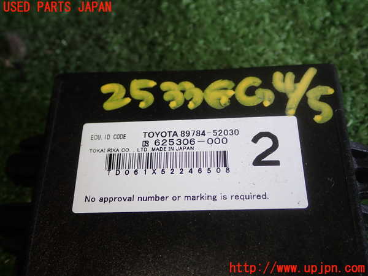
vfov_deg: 32.9
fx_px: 468
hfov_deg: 42.9
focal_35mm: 44
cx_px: 184
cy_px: 138
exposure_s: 1/80
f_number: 2.9
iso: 100
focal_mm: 7.84
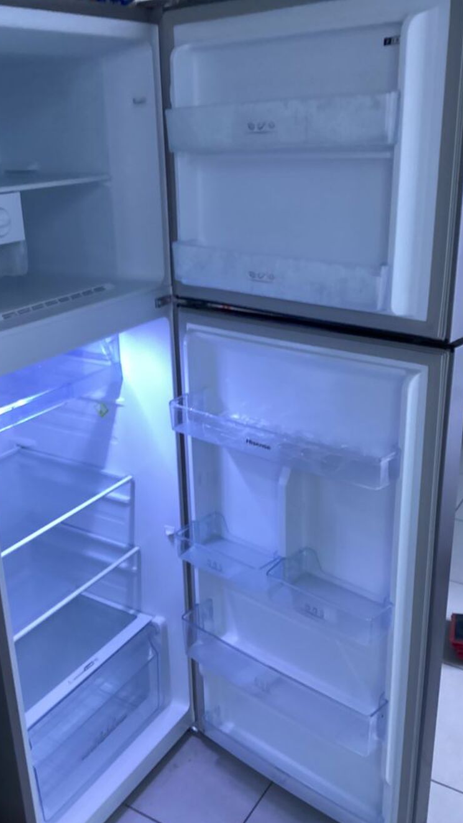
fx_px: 742
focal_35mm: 34
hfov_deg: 34.6
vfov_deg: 58.0
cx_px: 193
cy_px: 413
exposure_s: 1/17
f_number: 2.4
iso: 800
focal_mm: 3.3
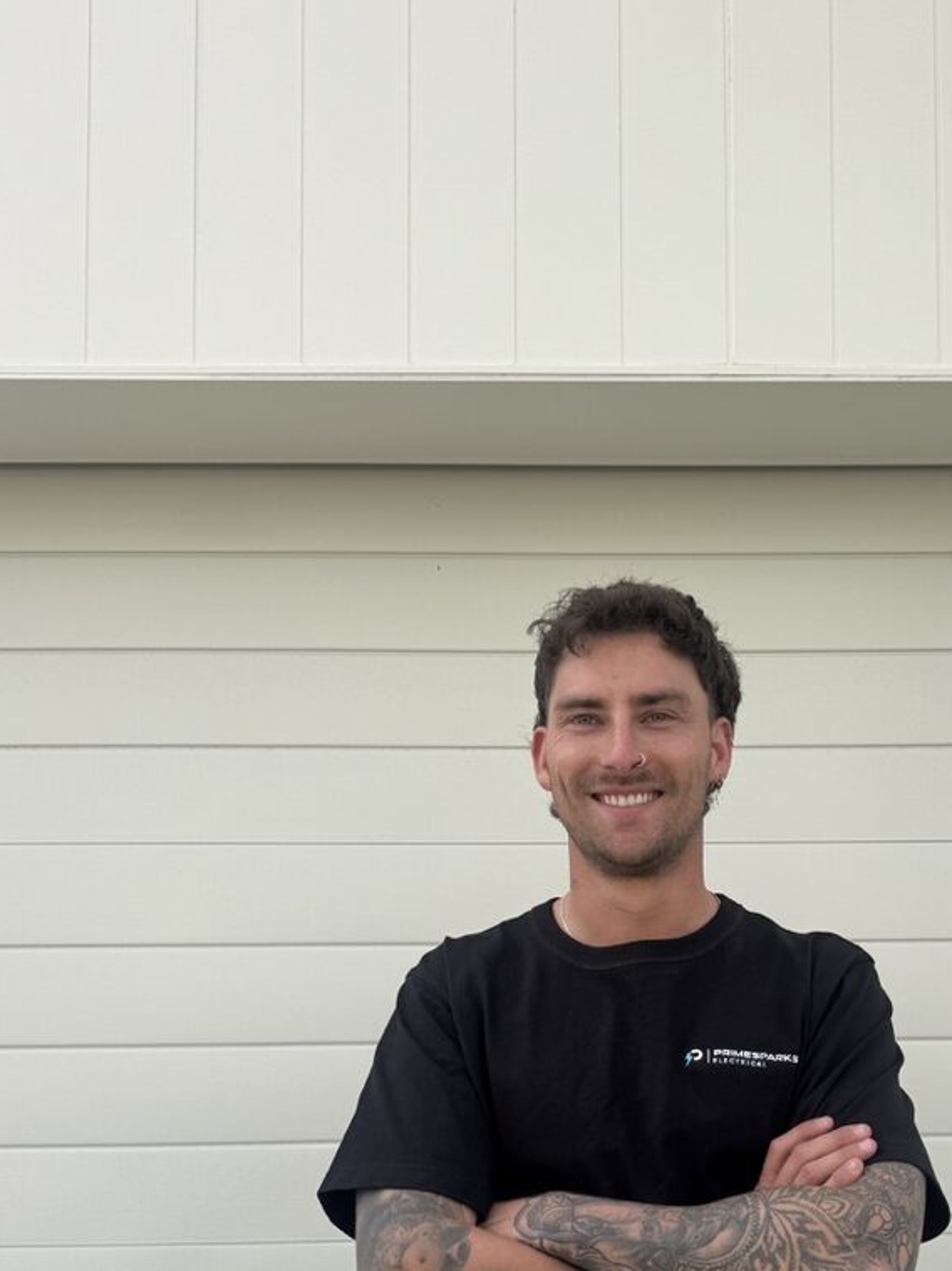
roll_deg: +0.2
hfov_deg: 37.1
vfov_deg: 46.9
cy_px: 979
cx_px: 669
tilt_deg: +3.2
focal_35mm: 38
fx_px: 1394
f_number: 1.78
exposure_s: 1/773
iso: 80
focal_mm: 6.76
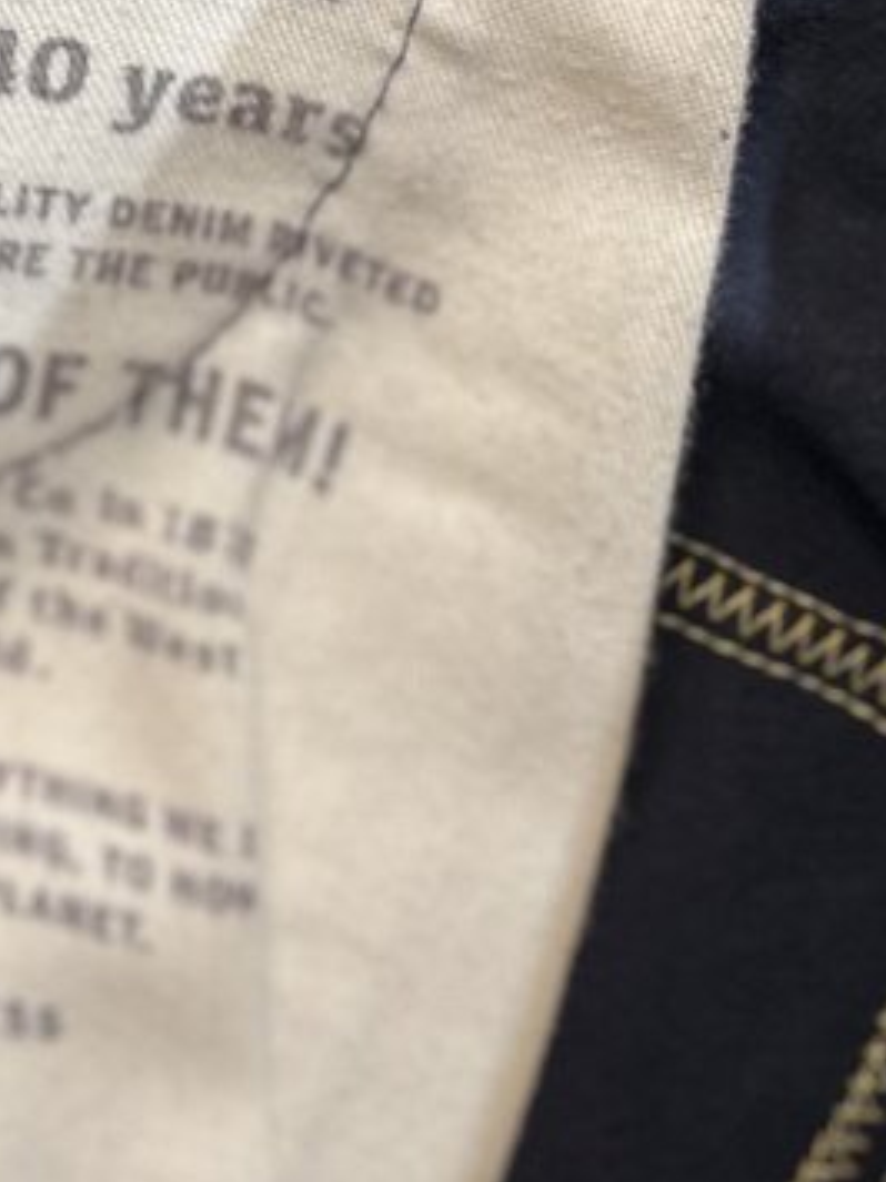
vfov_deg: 22.1
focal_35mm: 88
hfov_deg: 16.3
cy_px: 370
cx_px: -63
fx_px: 3005
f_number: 1.5
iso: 80
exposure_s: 1/60
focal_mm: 5.7
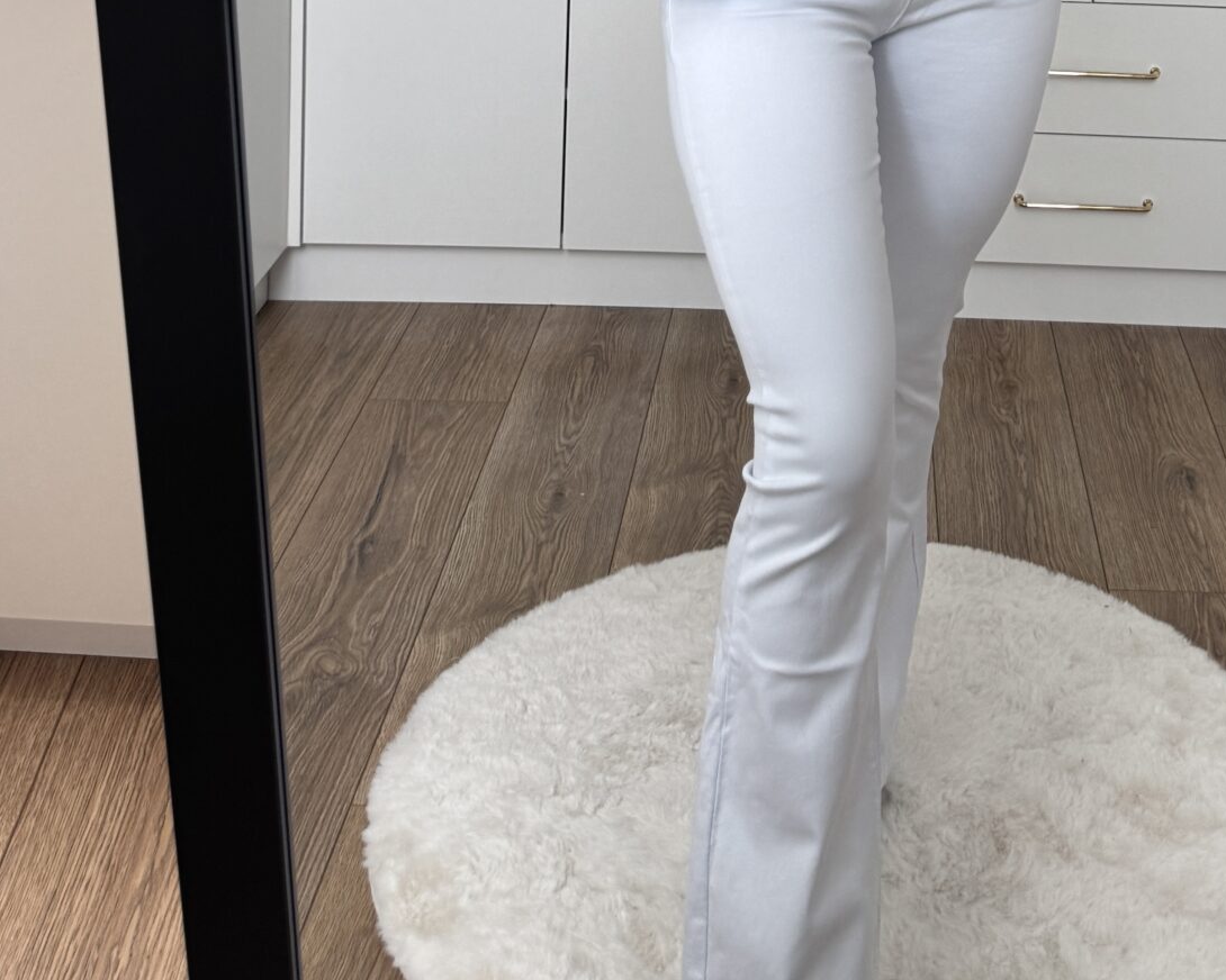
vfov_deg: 24.6
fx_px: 1996
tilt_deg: -30.0
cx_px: 827
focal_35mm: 55
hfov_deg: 33.8
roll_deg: -0.8
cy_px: -243
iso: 125
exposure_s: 1/121
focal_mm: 6.76
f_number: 1.78
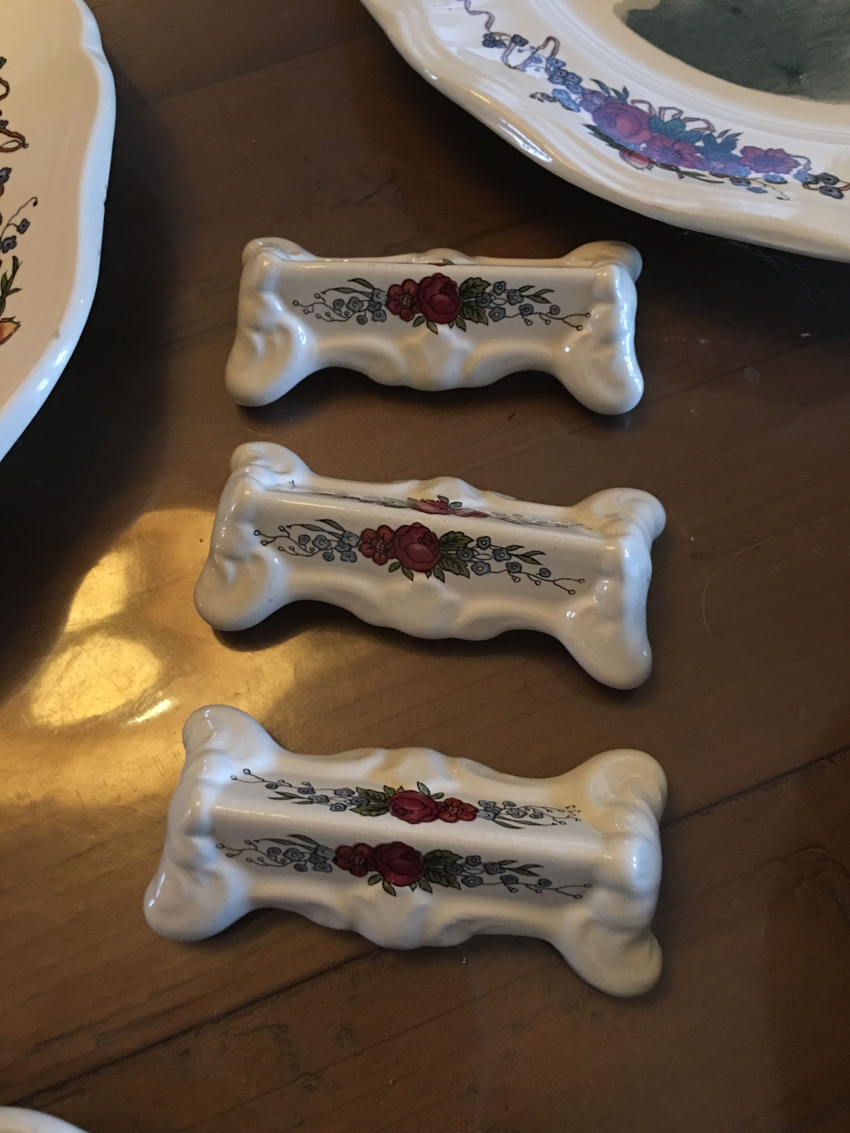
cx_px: 425
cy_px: 566
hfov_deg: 48.2
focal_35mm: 29
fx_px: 949
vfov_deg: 61.7
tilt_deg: -69.8
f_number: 2.2
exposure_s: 1/4
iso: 100
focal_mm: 4.15
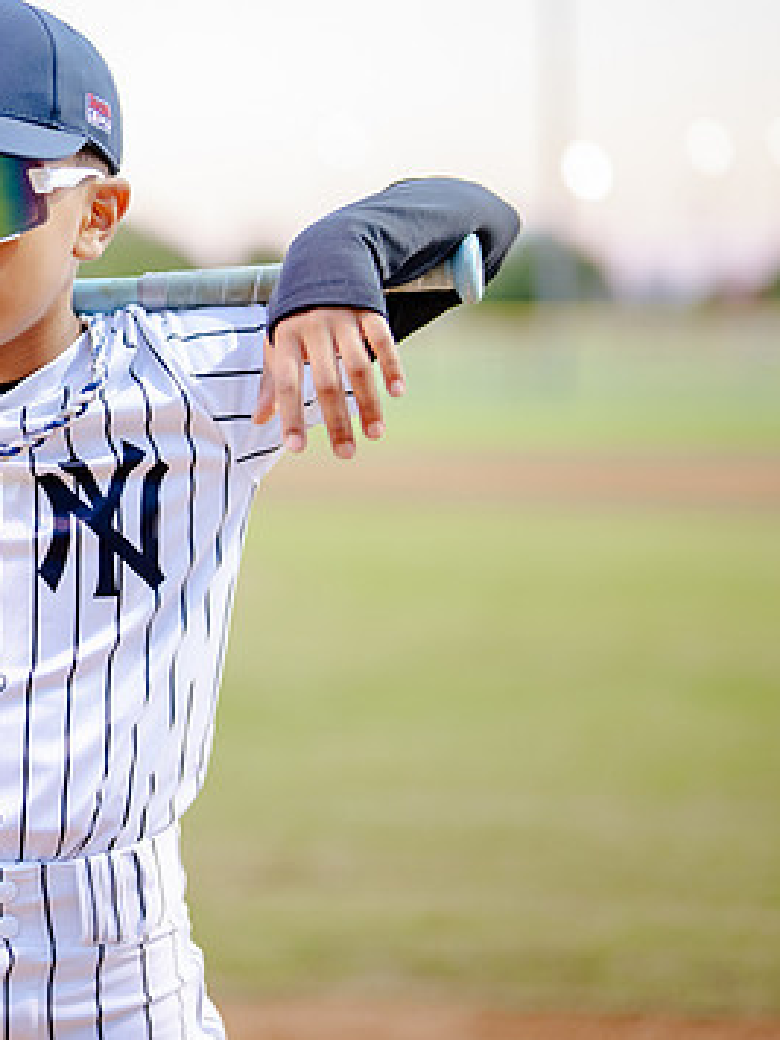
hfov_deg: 14.9
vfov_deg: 20.0
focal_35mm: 98
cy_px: 428
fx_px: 2944
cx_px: 50
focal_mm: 50
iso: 500
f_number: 1.2
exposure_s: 1/500
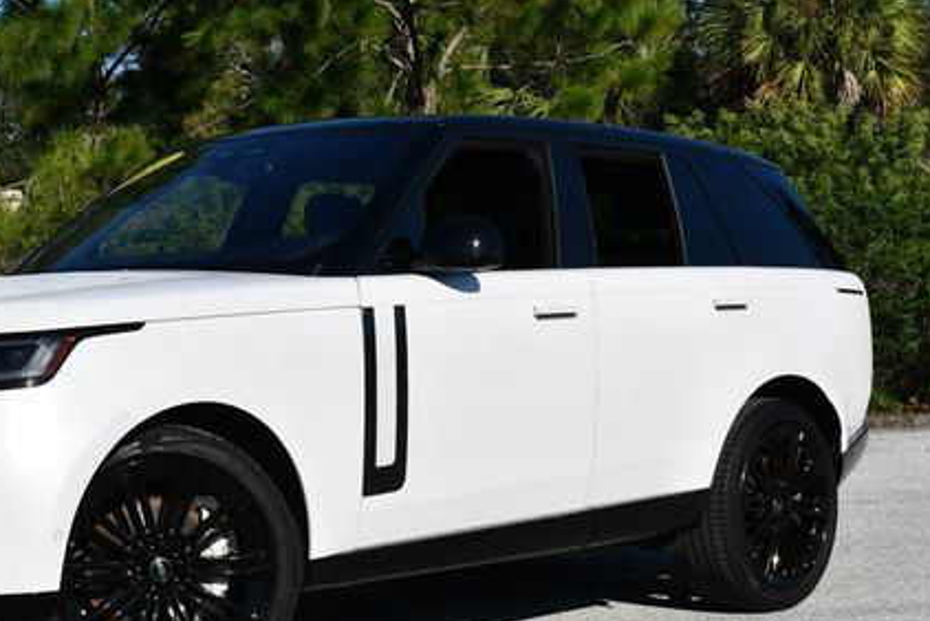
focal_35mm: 85
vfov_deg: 16.1
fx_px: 2197
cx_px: 269
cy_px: 330
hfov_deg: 23.7
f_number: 9
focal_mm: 28
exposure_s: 1/320
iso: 100
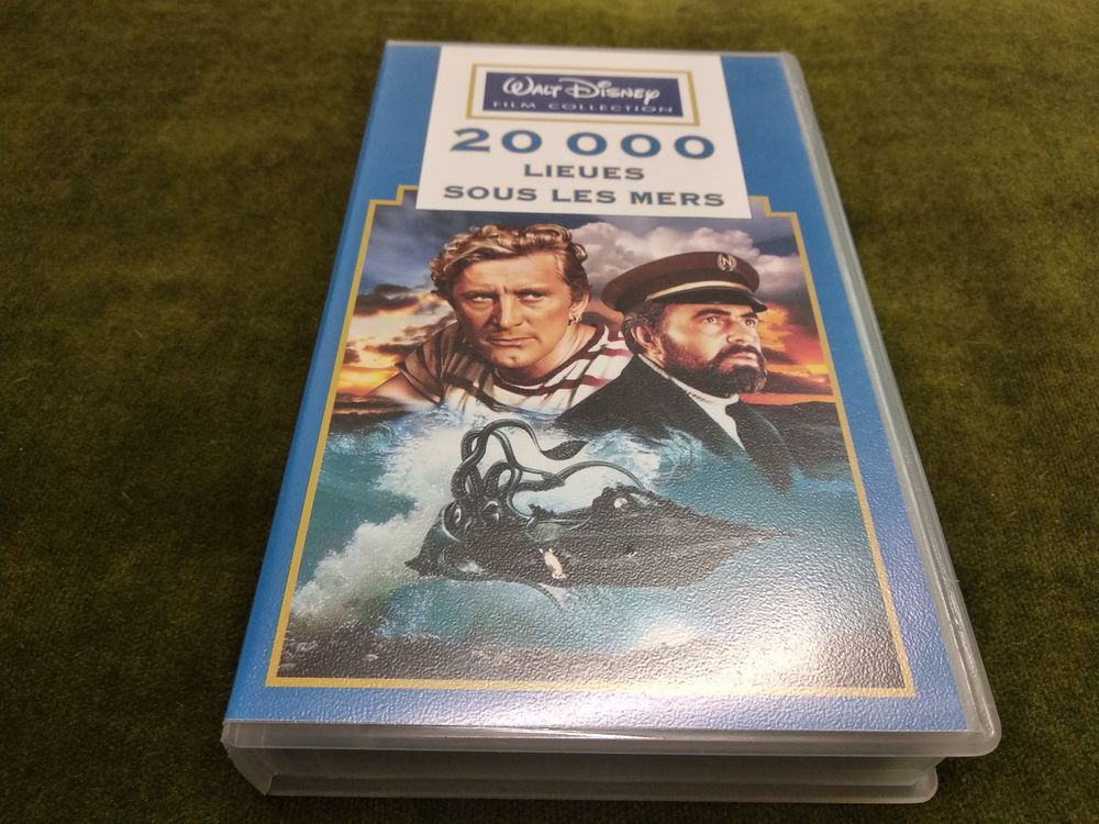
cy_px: 412
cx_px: 550
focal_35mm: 26
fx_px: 825
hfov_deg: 67.3
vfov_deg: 53.1
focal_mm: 3.81
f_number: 2.2
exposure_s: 1/33
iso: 500
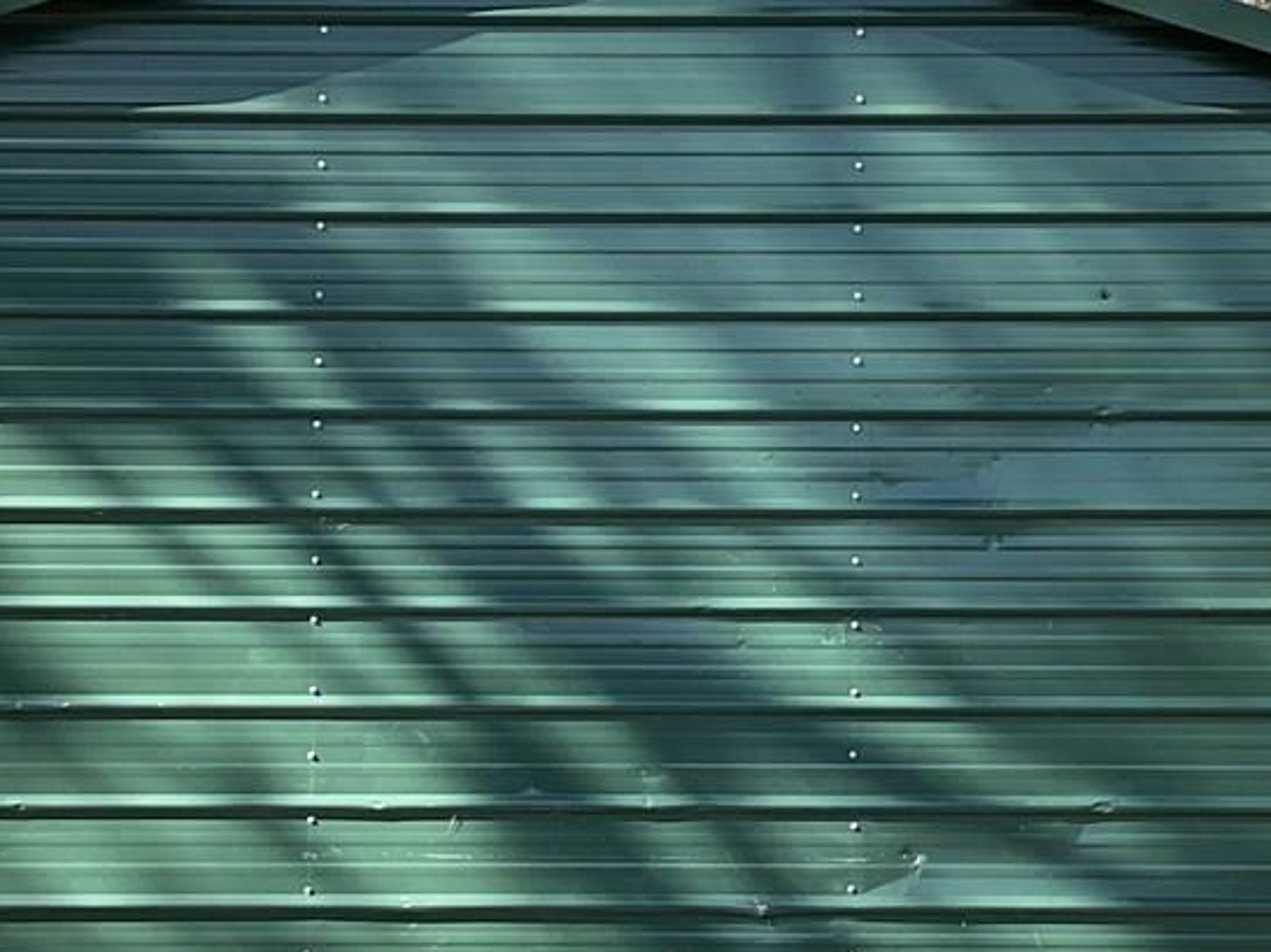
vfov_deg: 17.3
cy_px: 628
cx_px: 922
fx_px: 3120
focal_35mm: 85
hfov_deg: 22.8
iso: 16
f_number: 1.8
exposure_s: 1/627
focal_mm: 3
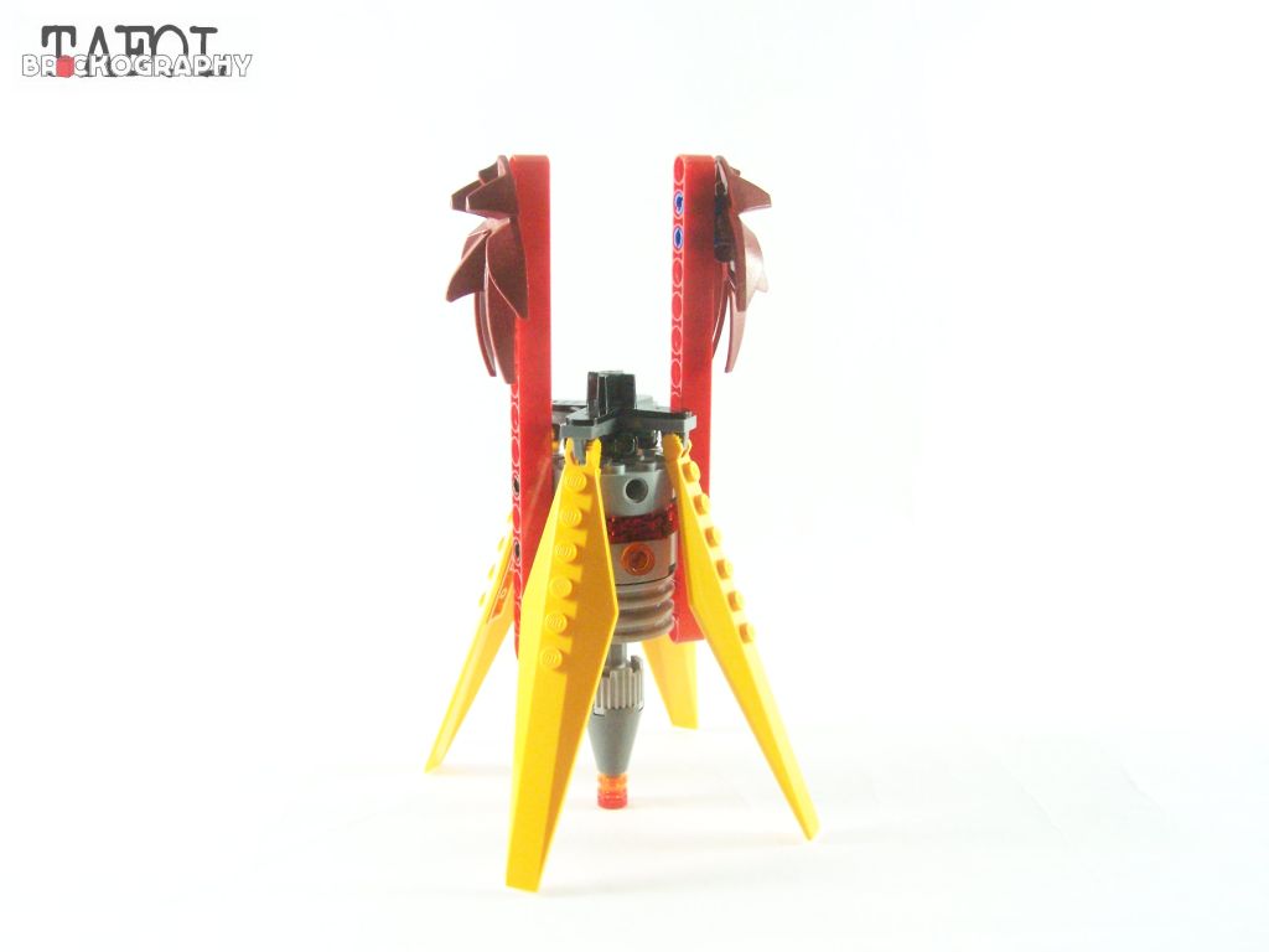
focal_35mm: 38
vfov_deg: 37.7
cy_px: 476
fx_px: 1393
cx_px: 634
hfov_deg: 49.0
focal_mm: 6.3
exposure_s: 1/60
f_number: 4
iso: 400
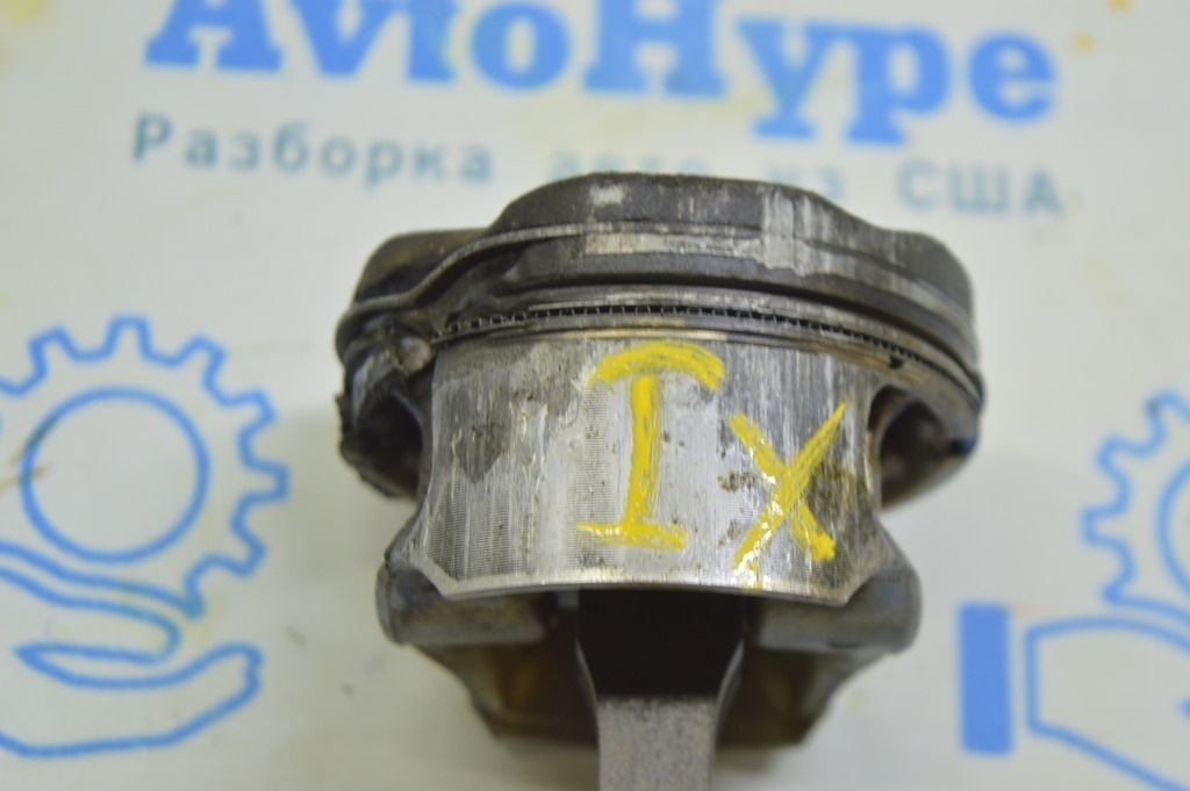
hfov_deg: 24.6
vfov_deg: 16.5
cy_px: 396
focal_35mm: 82
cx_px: 595
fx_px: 2725
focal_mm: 55
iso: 400
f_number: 5.6
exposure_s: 1/20
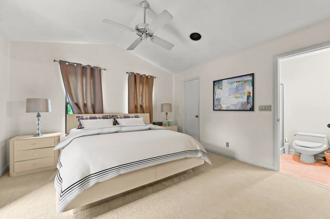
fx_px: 128
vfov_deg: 81.1
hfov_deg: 104.3
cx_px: 165
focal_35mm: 14
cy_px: 110
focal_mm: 14
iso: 1250
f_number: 9
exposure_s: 1/10
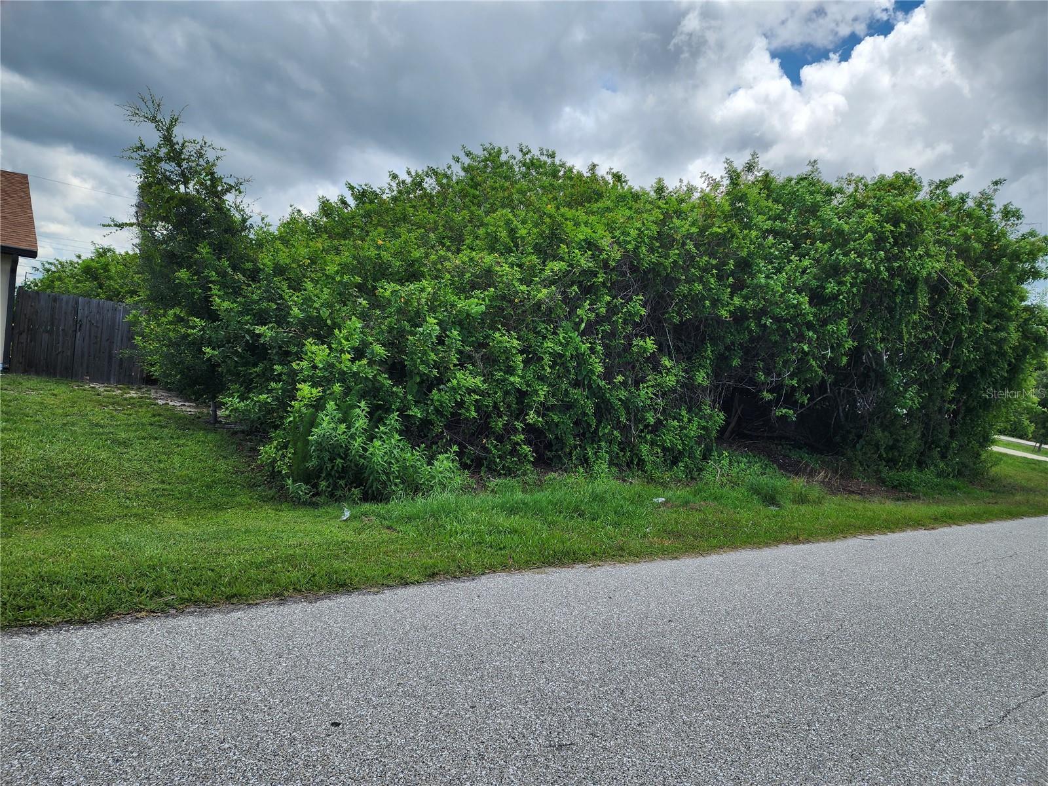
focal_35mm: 23
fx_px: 696
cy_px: 393
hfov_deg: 73.9
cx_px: 524
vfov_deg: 58.9
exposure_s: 1/965
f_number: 1.8
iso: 12
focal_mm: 6.4
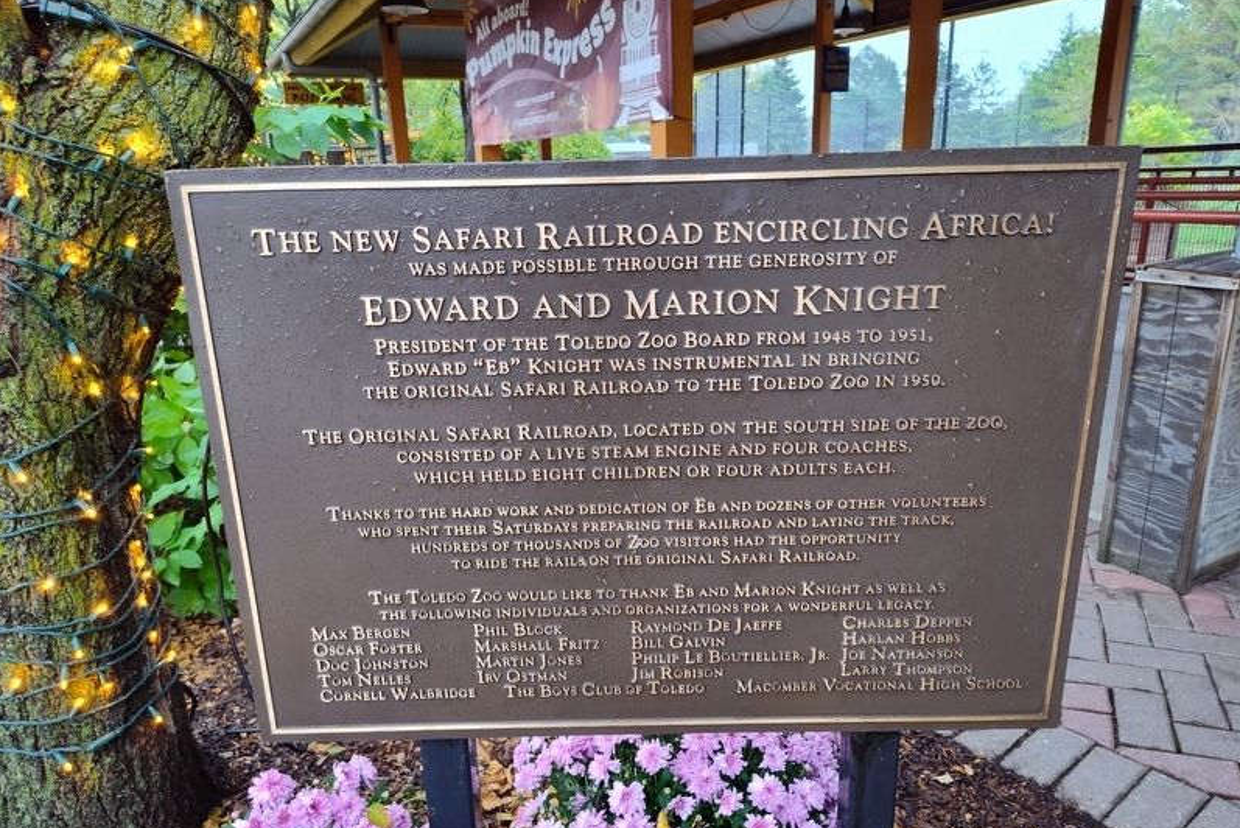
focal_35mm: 24
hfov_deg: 73.7
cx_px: 619
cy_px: 458
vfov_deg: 53.1
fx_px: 827
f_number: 1.8
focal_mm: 5.56
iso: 650
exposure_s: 1/120
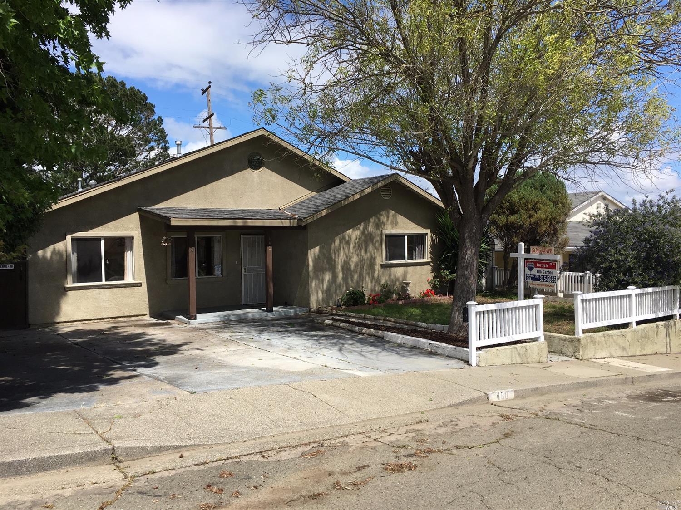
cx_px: 340
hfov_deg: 61.7
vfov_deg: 48.2
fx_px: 570
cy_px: 255
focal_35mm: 29
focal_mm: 4.15
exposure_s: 1/1479
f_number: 2.2
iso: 25
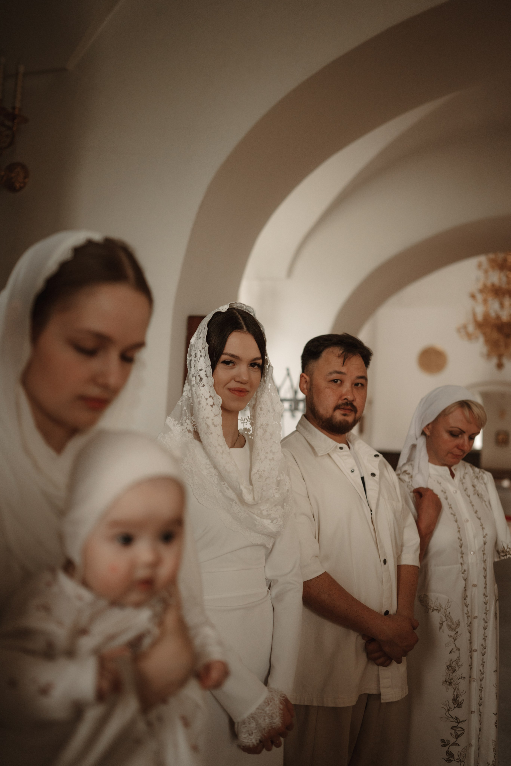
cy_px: 383
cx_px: 256
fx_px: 744
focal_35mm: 35
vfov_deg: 54.4
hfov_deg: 37.9
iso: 640
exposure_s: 1/200
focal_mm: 35
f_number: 1.8
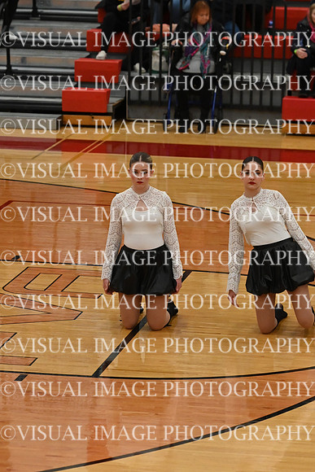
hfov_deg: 7.3
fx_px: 2453
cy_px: 236
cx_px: 158
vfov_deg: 11.0
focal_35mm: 187
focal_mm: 125
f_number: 4
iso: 5000
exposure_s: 1/400
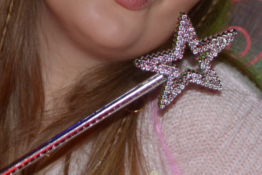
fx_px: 873
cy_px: -14
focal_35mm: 120
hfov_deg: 17.1
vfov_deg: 11.3
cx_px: 137
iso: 1000
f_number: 4.2
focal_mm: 26
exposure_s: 1/60
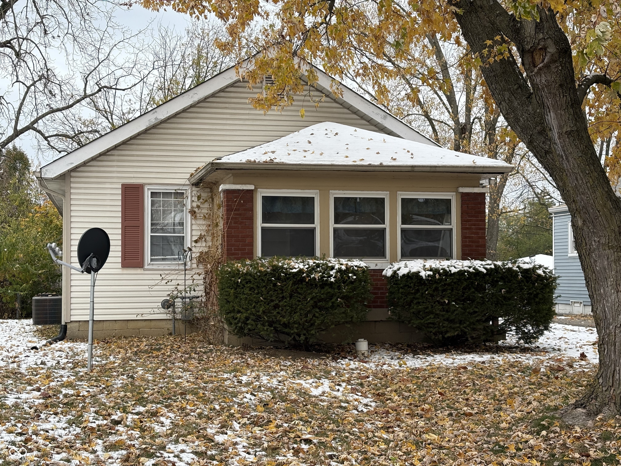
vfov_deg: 28.0
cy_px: 233
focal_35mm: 52
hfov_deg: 36.8
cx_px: 310
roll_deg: +0.0
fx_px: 933
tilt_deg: +2.4
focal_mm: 5.96
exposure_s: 1/596
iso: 32
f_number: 1.6
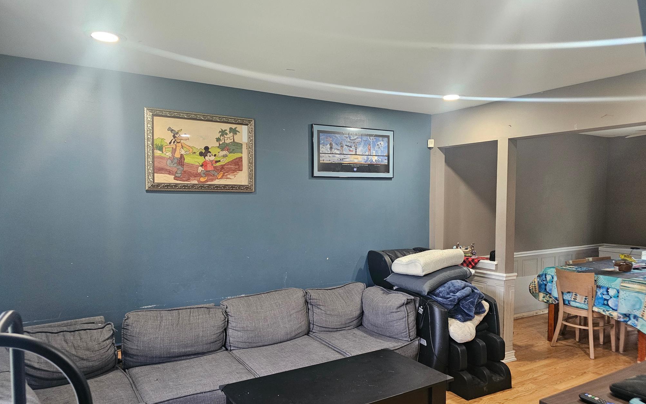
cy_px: 223
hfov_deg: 72.5
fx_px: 440
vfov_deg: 49.2
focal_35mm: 25
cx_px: 320
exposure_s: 1/60
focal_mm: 6.3
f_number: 1.7
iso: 500
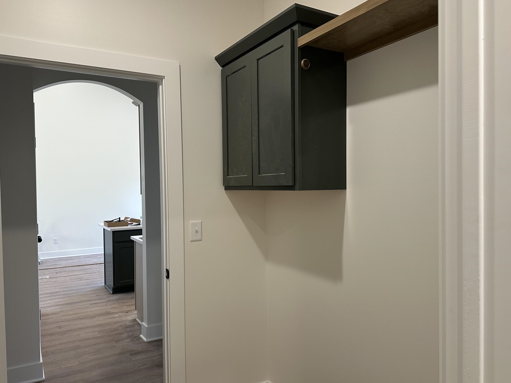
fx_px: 384
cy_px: 197
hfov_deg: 67.3
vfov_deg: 53.1
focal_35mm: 26
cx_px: 257
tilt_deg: -1.2
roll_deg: +0.6
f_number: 1.78
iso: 160
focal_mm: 6.86
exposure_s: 1/120
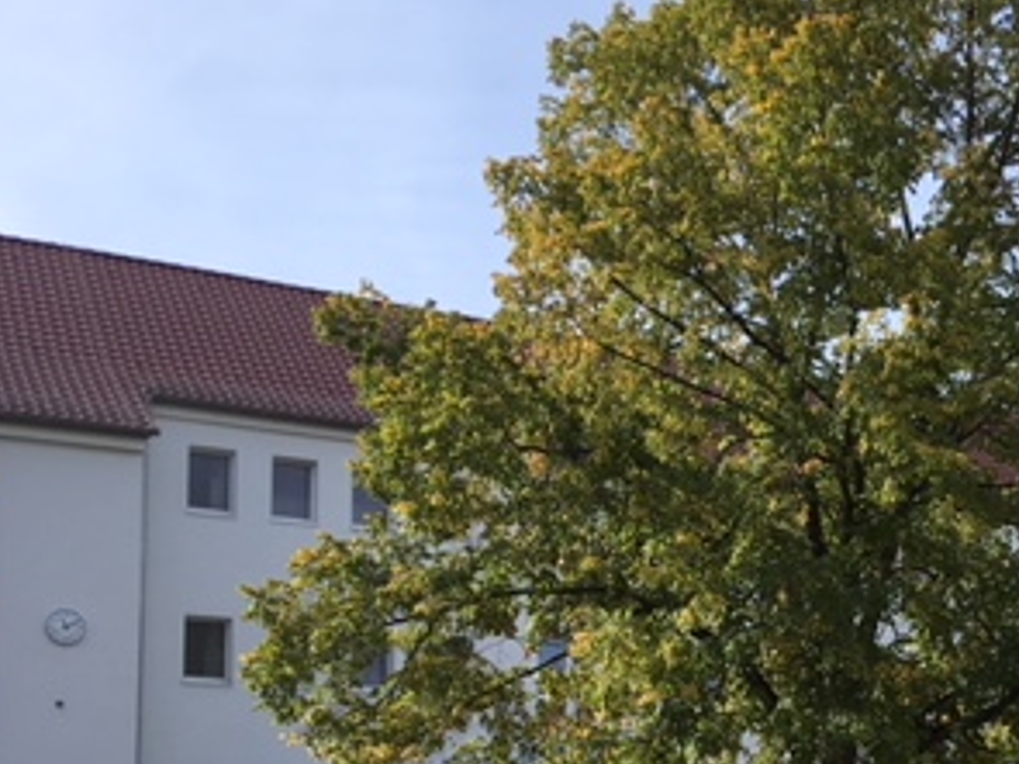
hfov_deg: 29.2
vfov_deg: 22.5
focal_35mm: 63
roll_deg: +0.3
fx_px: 1854
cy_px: 733
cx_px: 953
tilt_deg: +3.1
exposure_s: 1/1012
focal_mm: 4.15
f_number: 2.2
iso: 25
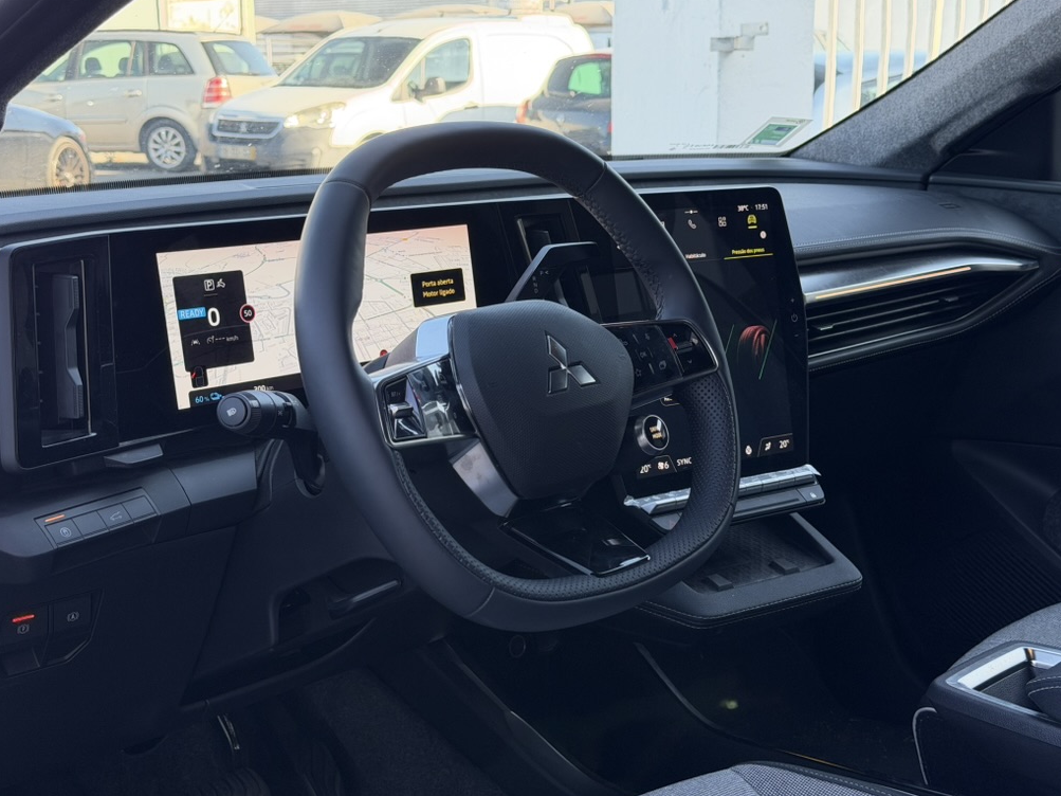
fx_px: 1502
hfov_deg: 38.9
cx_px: 531
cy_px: 399
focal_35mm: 49
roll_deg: +0.1
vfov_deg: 29.7
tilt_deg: -12.6
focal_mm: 6.76
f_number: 1.78
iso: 160
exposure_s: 1/233
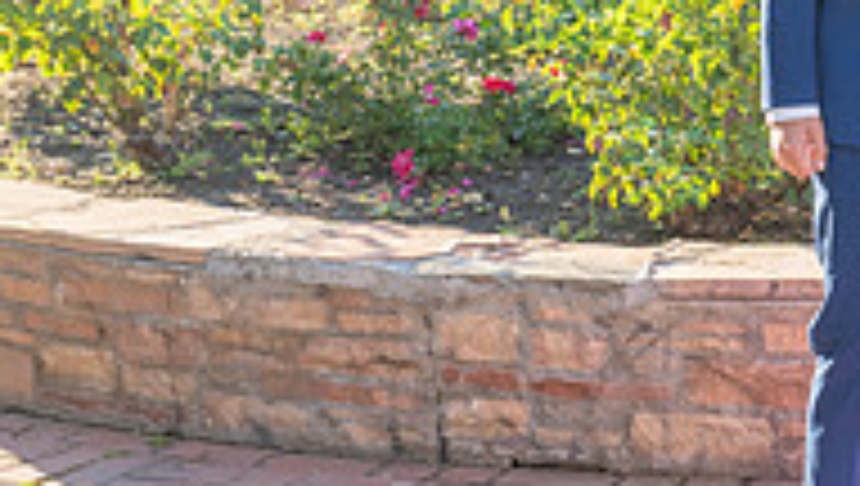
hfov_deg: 15.9
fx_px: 2831
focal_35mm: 124
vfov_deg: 9.8
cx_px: 1265
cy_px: 119
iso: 200
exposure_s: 1/200
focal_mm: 39
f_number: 5.6
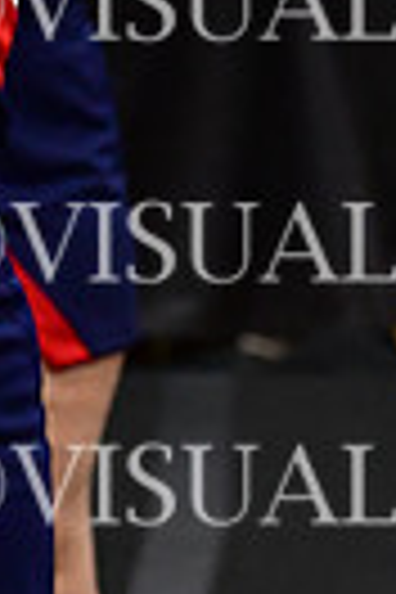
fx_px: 17439
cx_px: 790
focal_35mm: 1057
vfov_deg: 2.0
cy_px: 122
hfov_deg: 1.3
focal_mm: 160
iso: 4000
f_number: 4
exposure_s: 1/500
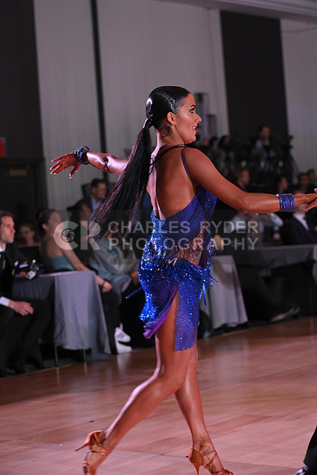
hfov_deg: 15.9
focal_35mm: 86
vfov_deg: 23.6
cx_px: 158
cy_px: 238
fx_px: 1135
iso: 1600
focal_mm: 86
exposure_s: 1/200
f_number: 4.5
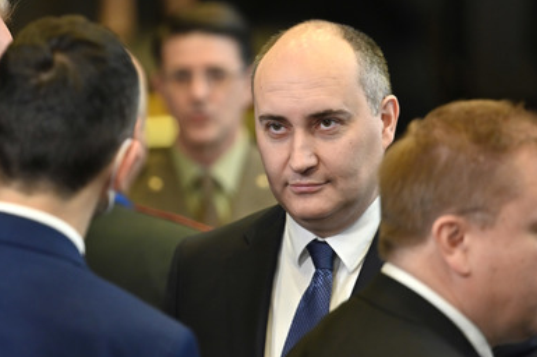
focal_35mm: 234
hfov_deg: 8.8
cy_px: 206
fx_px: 3487
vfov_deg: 5.9
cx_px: 233
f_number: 2.8
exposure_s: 1/400
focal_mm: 200
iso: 1600
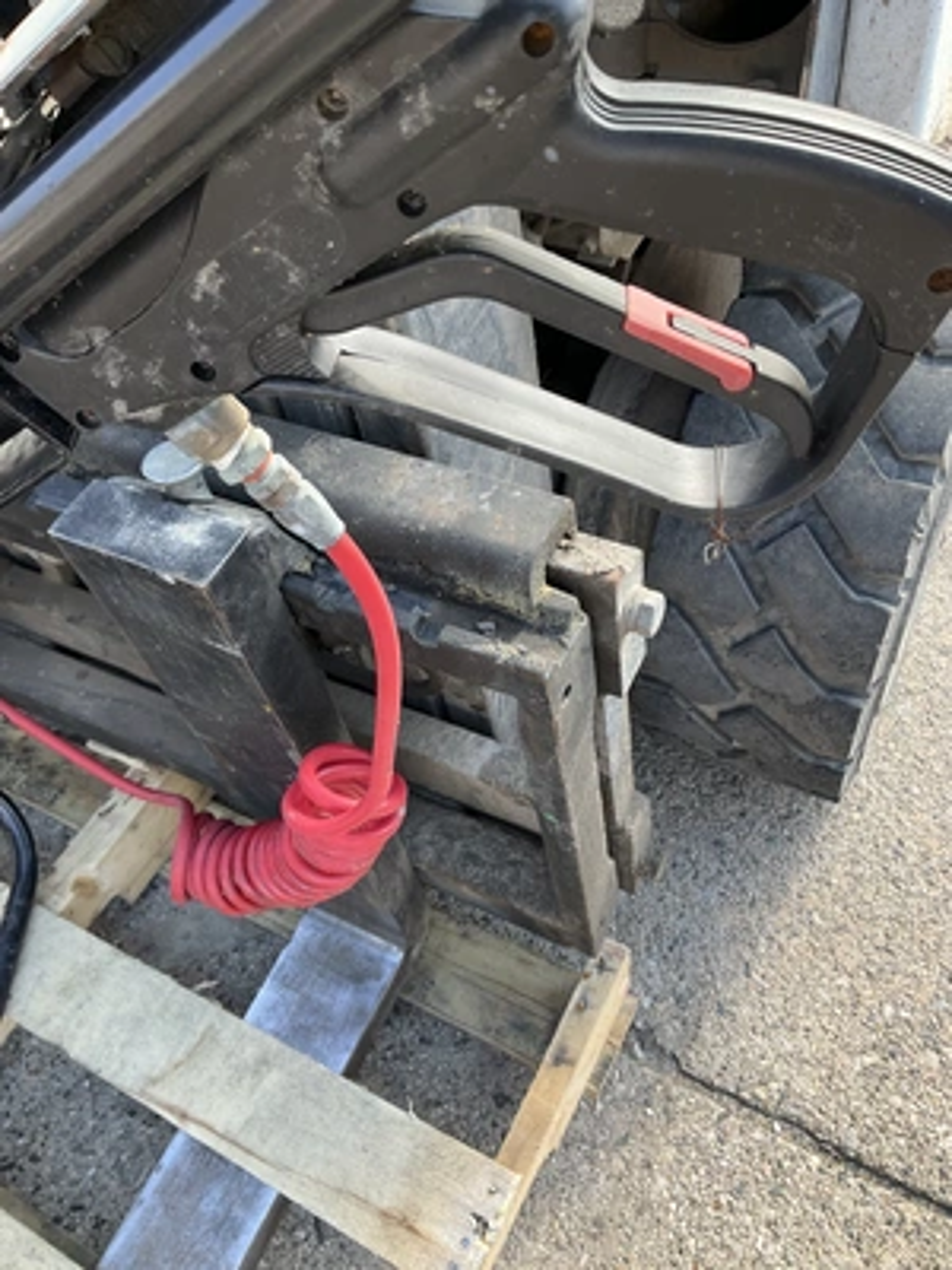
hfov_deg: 48.2
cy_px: 635
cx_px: 476
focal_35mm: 29
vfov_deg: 61.7
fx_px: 1063
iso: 32
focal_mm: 3
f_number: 1.8
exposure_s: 1/122
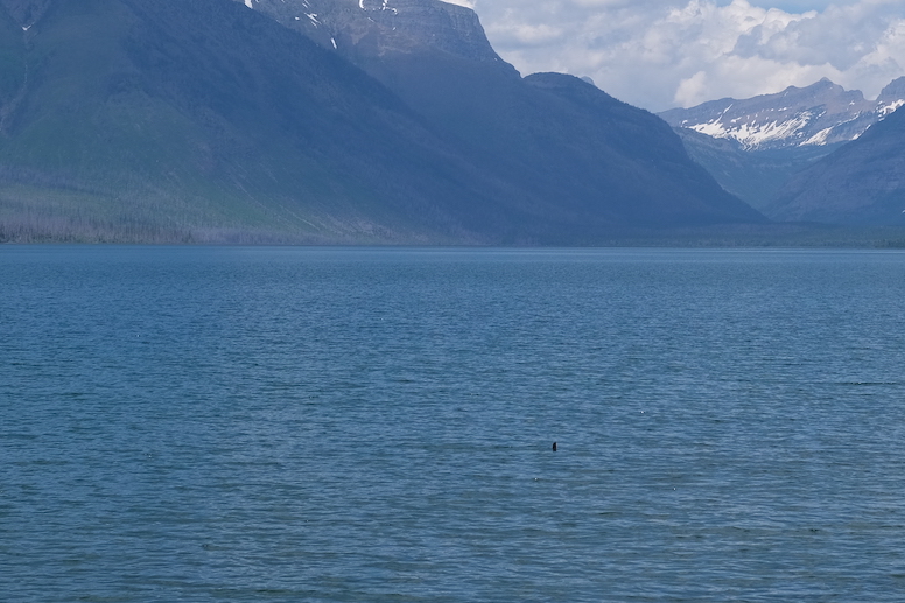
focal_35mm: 111
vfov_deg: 12.3
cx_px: 613
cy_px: 107
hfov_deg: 18.4
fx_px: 2790
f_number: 5.6
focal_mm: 30.9
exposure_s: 1/1000
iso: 160
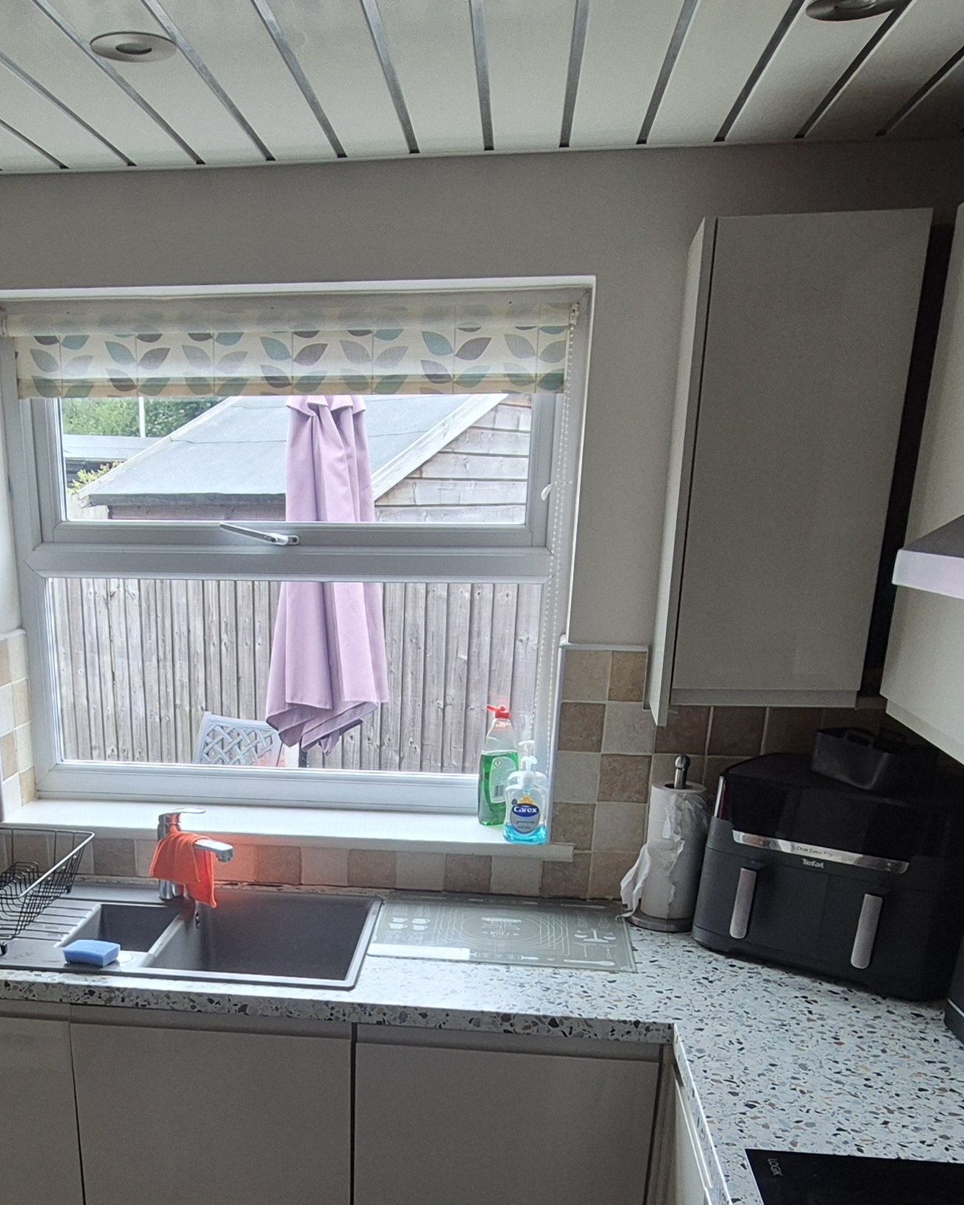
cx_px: 295
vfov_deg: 53.8
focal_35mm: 31
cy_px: 944
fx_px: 1105
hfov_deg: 46.1
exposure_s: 1/50
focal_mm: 2.2
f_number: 2.2
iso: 100
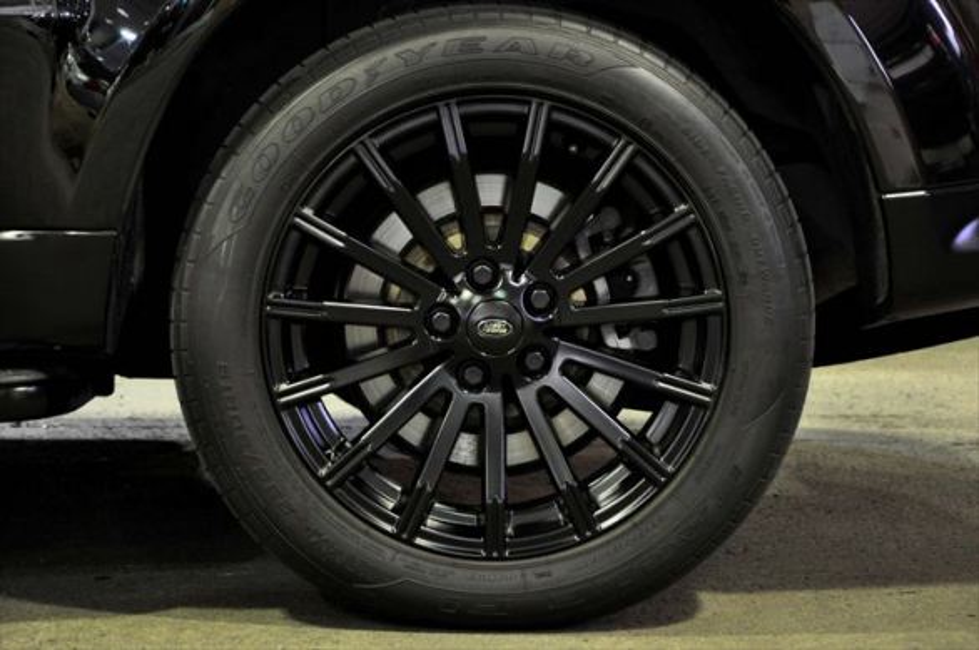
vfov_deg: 15.7
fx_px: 2363
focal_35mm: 87
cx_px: 490
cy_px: 325
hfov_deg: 23.4
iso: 1600
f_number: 5
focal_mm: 58
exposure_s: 1/10
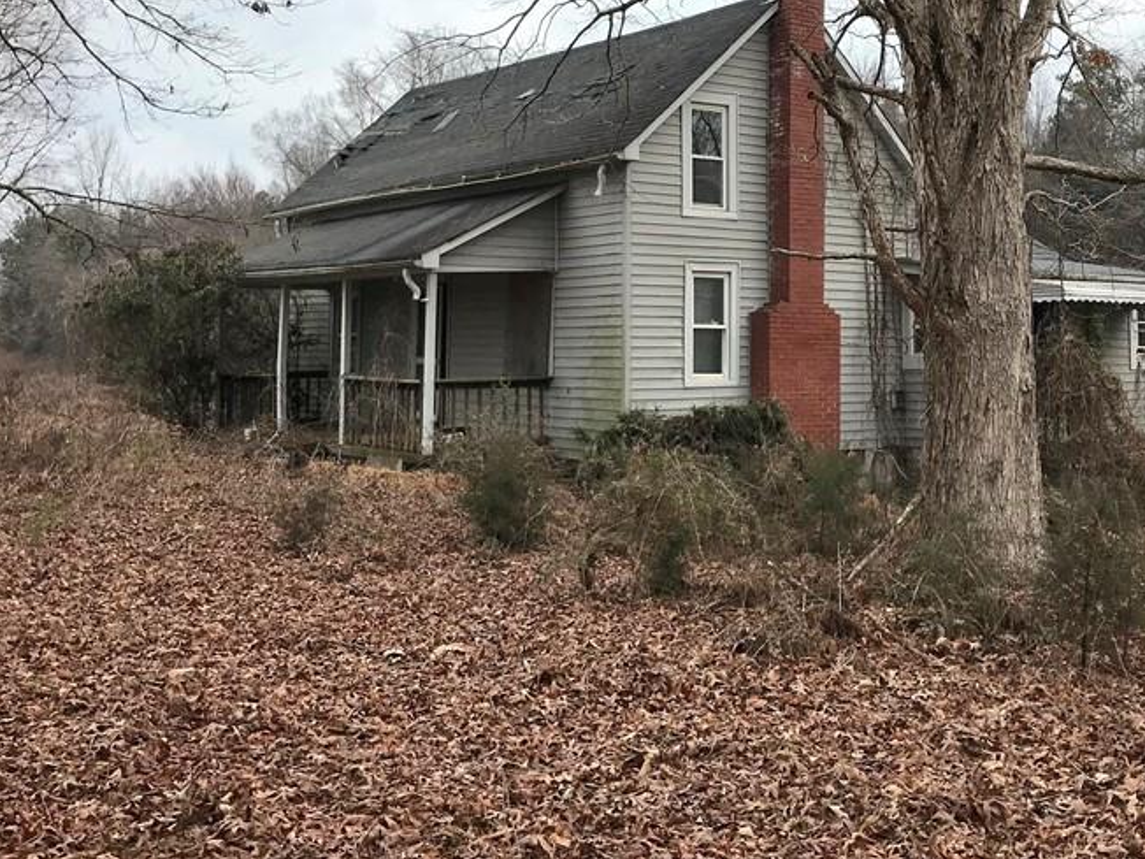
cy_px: 246
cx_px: 752
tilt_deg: +4.9
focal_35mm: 44
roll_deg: -0.2
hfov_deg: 42.4
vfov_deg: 32.4
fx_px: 1455
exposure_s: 1/515
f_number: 1.8
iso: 20
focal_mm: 3.99
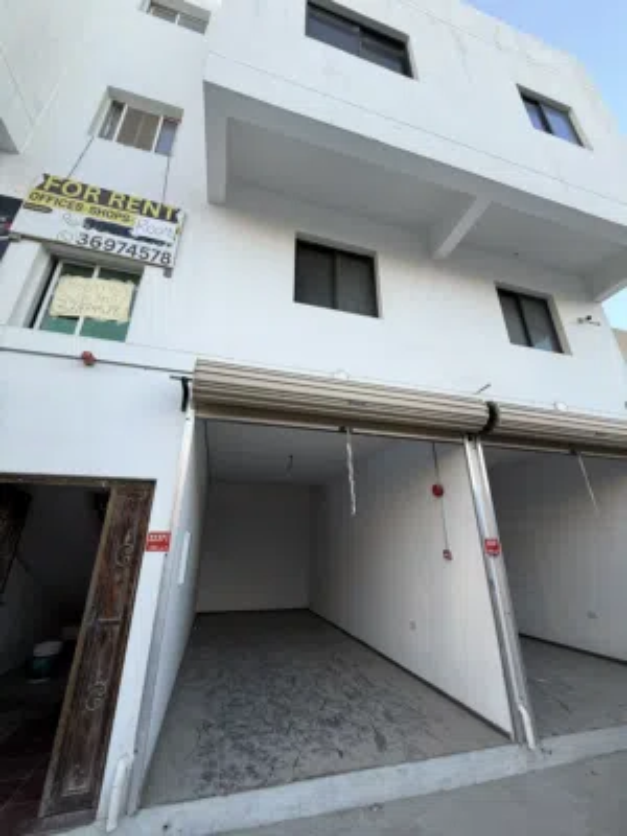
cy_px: 418
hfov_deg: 85.7
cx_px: 314
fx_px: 338
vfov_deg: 102.1
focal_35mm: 14
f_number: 2.2
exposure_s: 1/140
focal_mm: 2.22
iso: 50
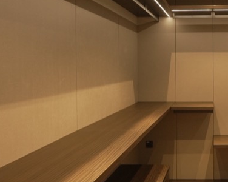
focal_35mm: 42
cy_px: 72
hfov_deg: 40.4
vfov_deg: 35.5
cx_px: 207
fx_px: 283
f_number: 4
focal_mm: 14
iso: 1000
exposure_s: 1/100
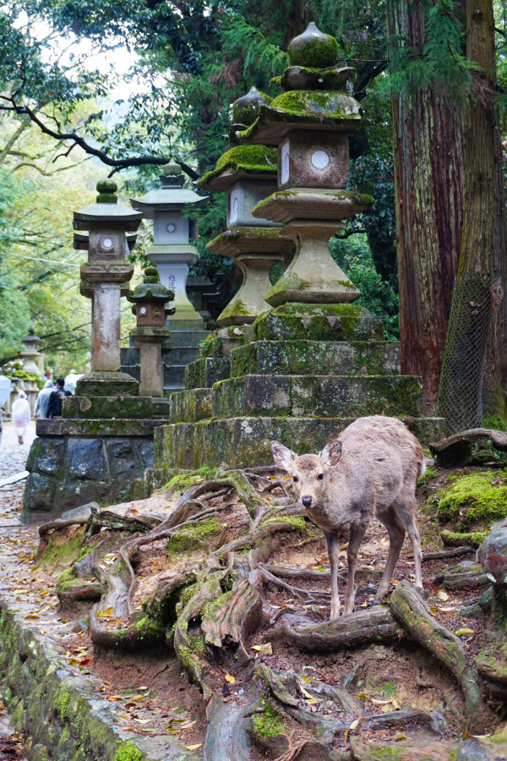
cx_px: 254
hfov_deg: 20.2
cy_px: 380
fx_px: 1426
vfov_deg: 29.9
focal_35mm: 68
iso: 640
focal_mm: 45
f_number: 5.6
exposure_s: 1/80
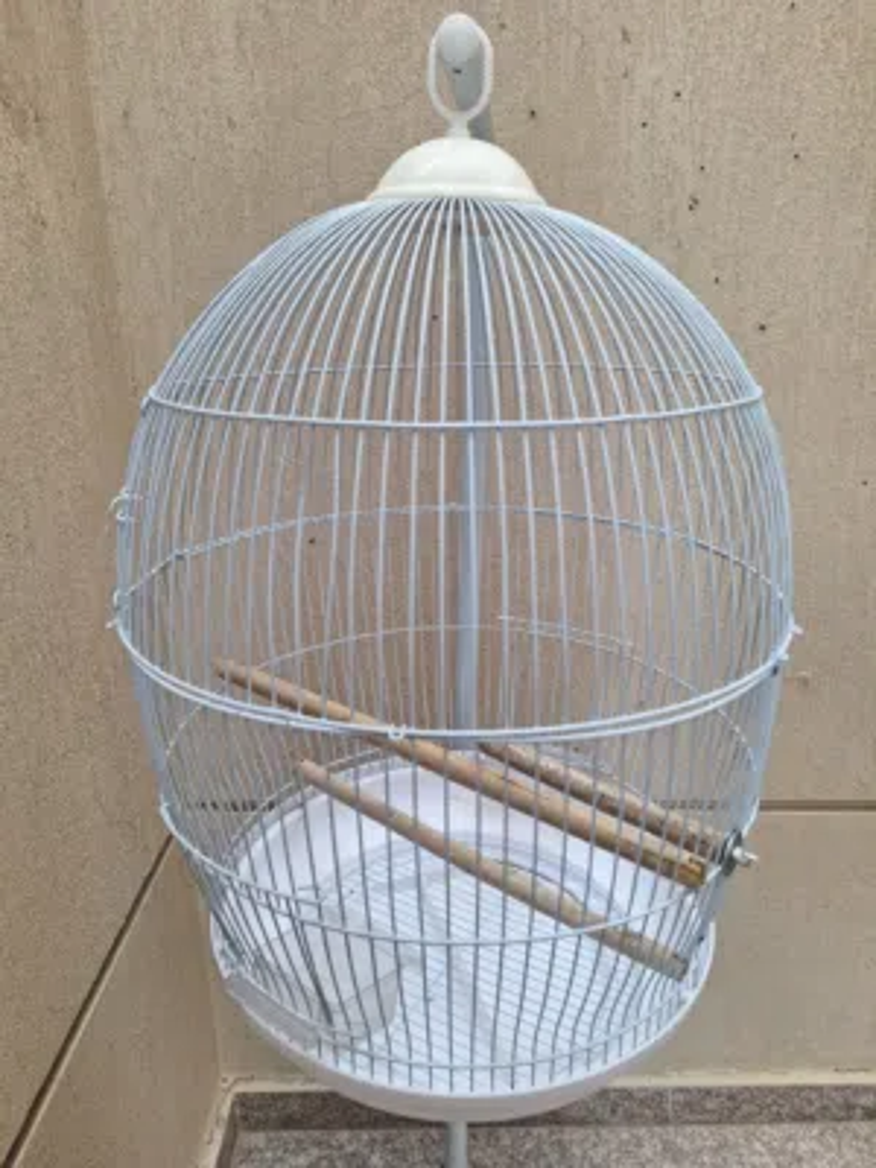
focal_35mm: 23
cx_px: 438
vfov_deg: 73.9
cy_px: 584
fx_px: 776
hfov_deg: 58.9
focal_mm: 5.54
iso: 50
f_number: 1.8
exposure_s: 1/100
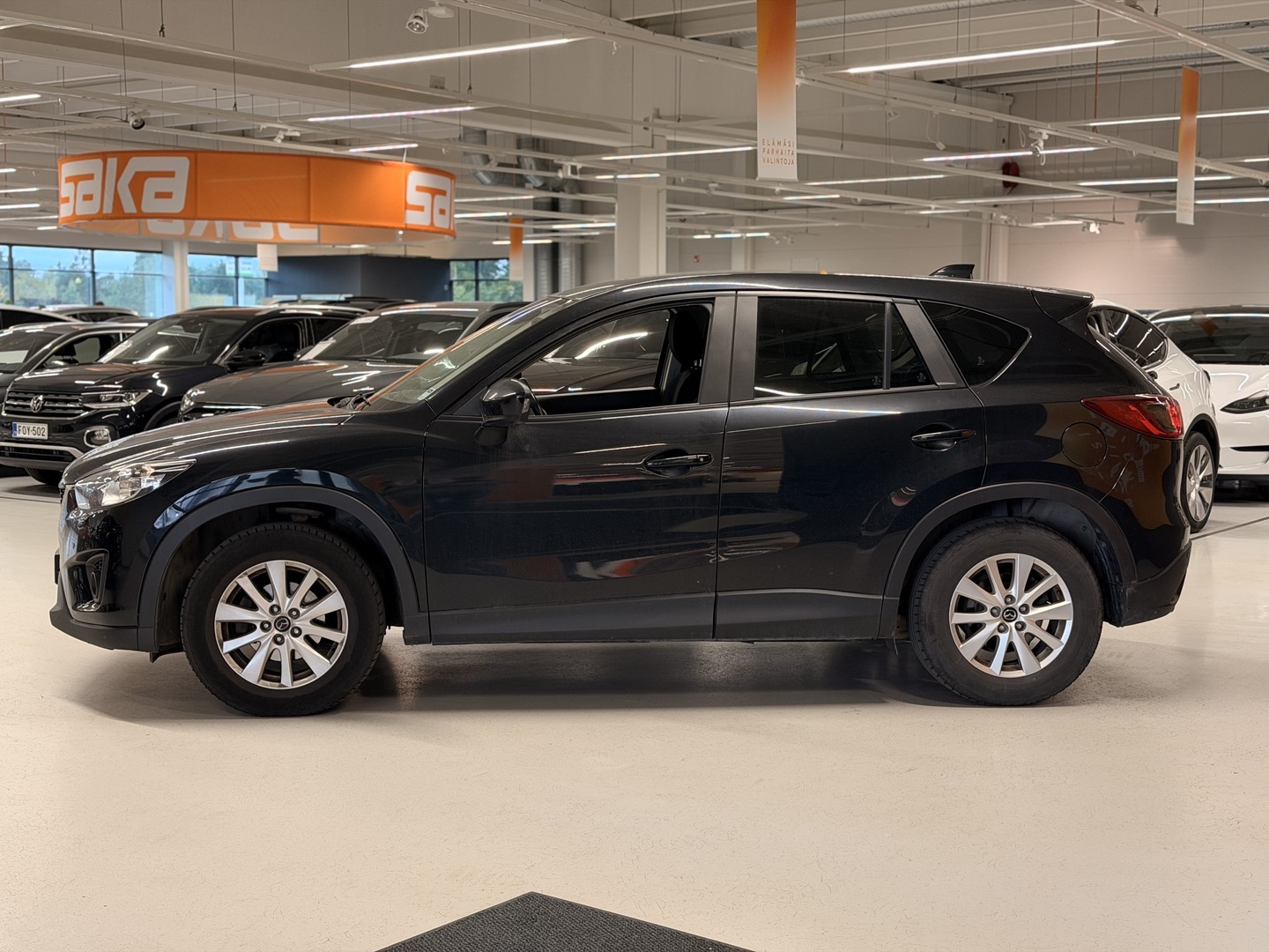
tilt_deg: -4.6
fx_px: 1760
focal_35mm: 48
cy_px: 476
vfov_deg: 30.3
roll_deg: -0.6
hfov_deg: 39.7
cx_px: 634
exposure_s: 1/100
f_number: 1.78
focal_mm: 6.76
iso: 200
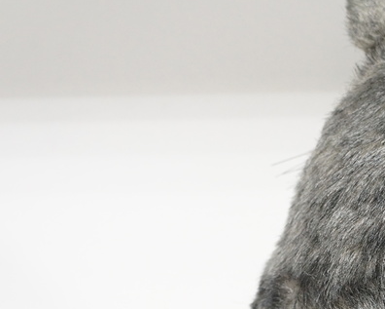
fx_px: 809
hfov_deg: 24.7
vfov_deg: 21.2
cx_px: 439
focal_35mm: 71
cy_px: 266
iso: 1600
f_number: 4
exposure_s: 1/40
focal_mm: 20
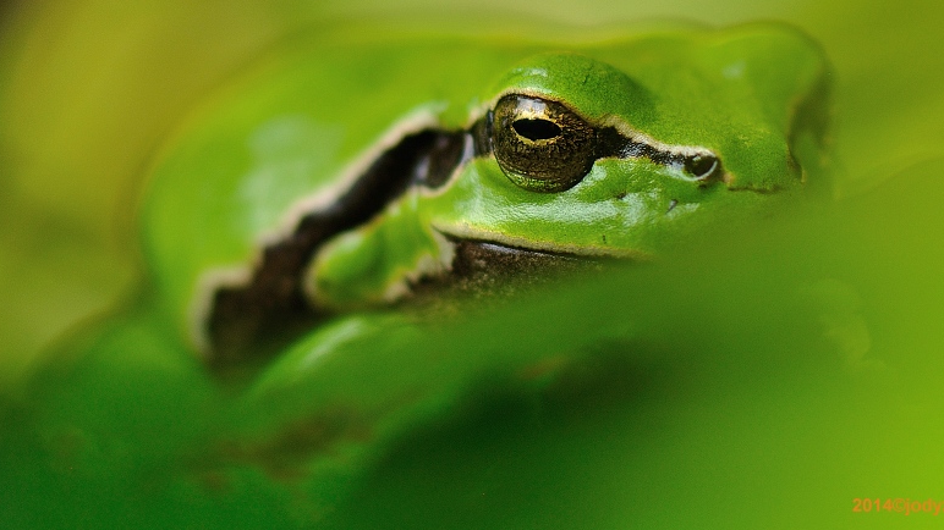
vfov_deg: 5.7
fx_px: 5348
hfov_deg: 10.1
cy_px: 153
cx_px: 581
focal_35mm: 214
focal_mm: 105
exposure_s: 1/350
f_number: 3
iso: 200
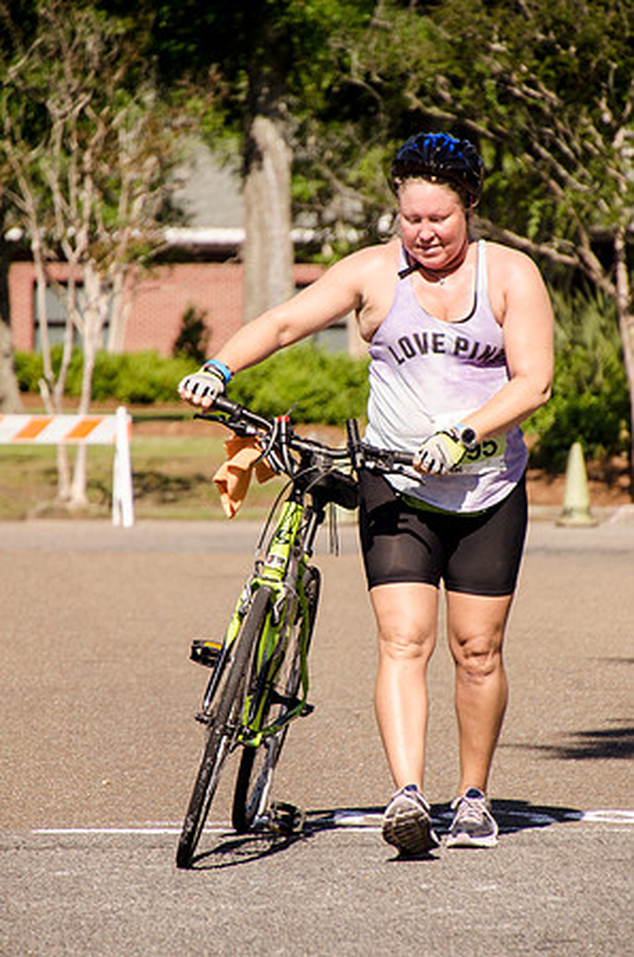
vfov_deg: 7.9
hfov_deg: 5.2
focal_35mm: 262
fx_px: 6966
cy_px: 478
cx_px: 317
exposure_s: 1/2500
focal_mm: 175
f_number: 6
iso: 640
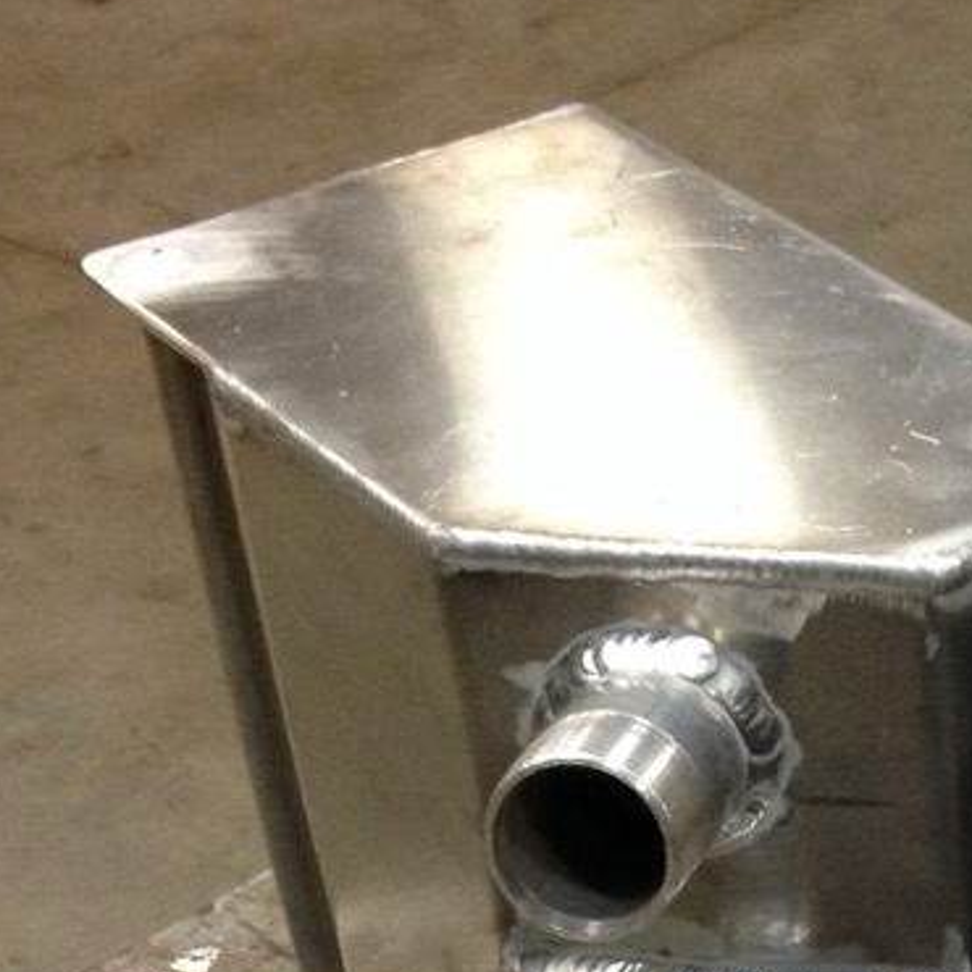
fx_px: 3717
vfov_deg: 14.2
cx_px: 1103
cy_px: 1337
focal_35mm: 117
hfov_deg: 14.5
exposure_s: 1/20
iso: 160
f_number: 2.4
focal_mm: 4.28
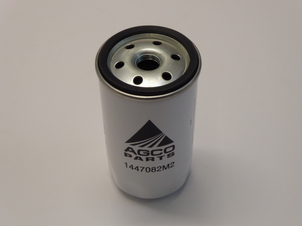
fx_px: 532
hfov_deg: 31.7
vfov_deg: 24.0
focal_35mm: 61
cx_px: 151
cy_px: 113
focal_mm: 10.9
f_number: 8
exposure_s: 1/30
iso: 400
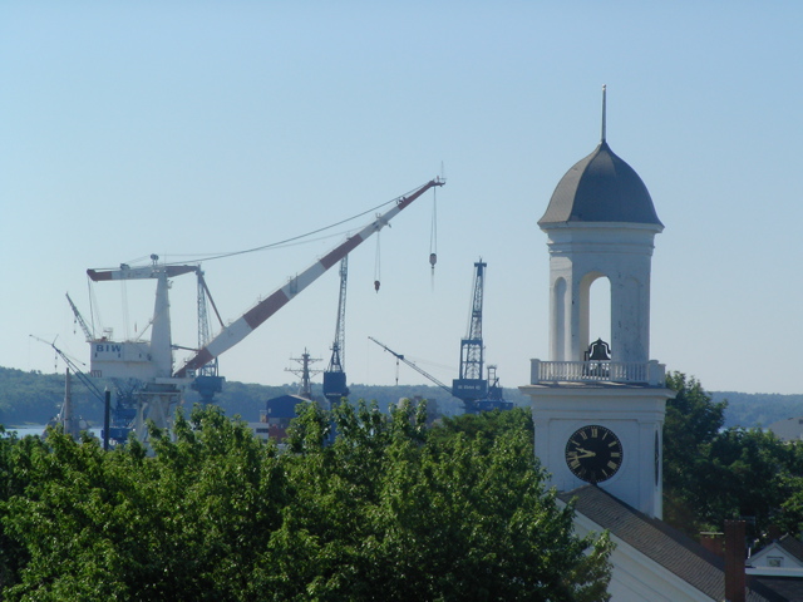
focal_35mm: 134
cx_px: 402
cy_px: 301
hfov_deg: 14.7
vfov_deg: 11.1
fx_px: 3108
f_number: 7.8
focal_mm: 20.6
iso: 50
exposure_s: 1/336
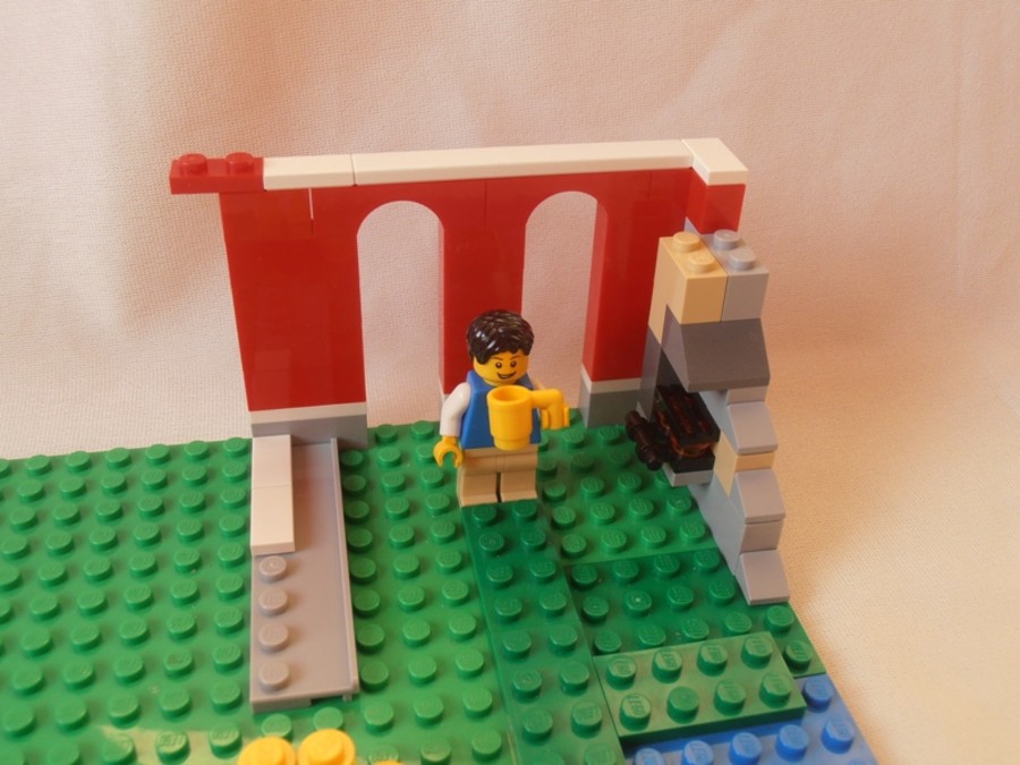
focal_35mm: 37
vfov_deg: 38.7
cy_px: 382
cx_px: 510
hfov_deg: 50.1
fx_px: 1090
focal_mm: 6.61
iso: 125
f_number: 3.9
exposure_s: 1/40
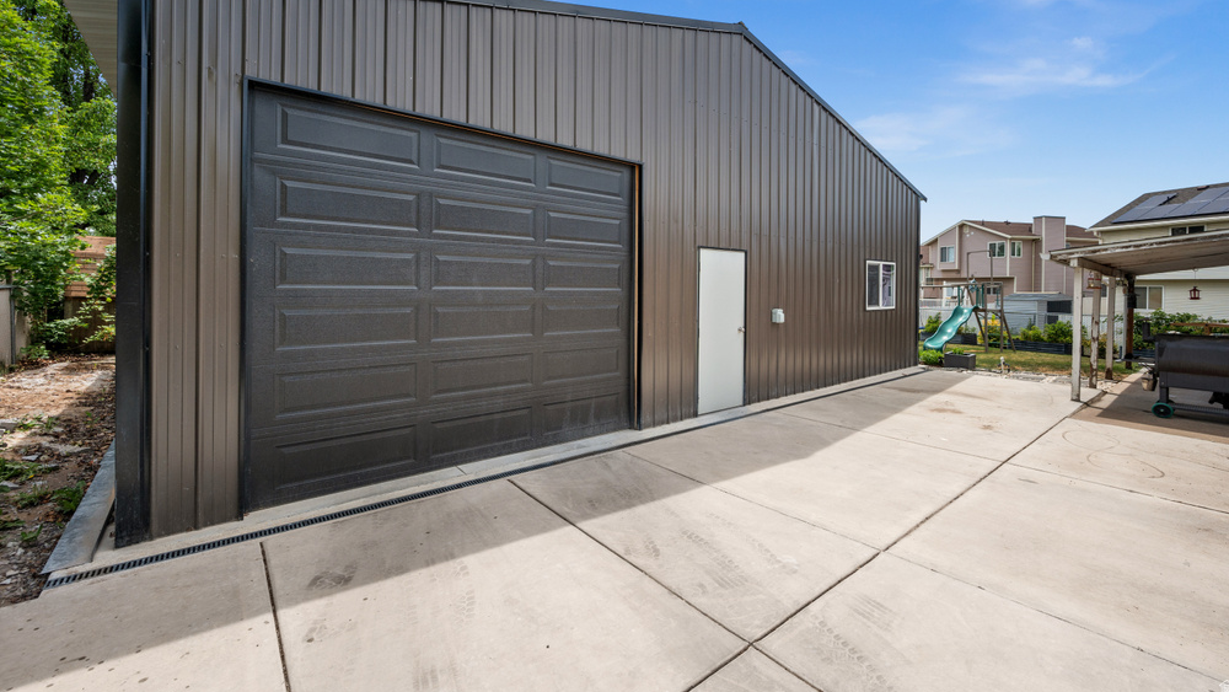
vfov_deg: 69.9
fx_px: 489
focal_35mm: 15
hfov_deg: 103.0
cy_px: 280
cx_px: 610
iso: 400
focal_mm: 14
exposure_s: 1/500
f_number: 7.1
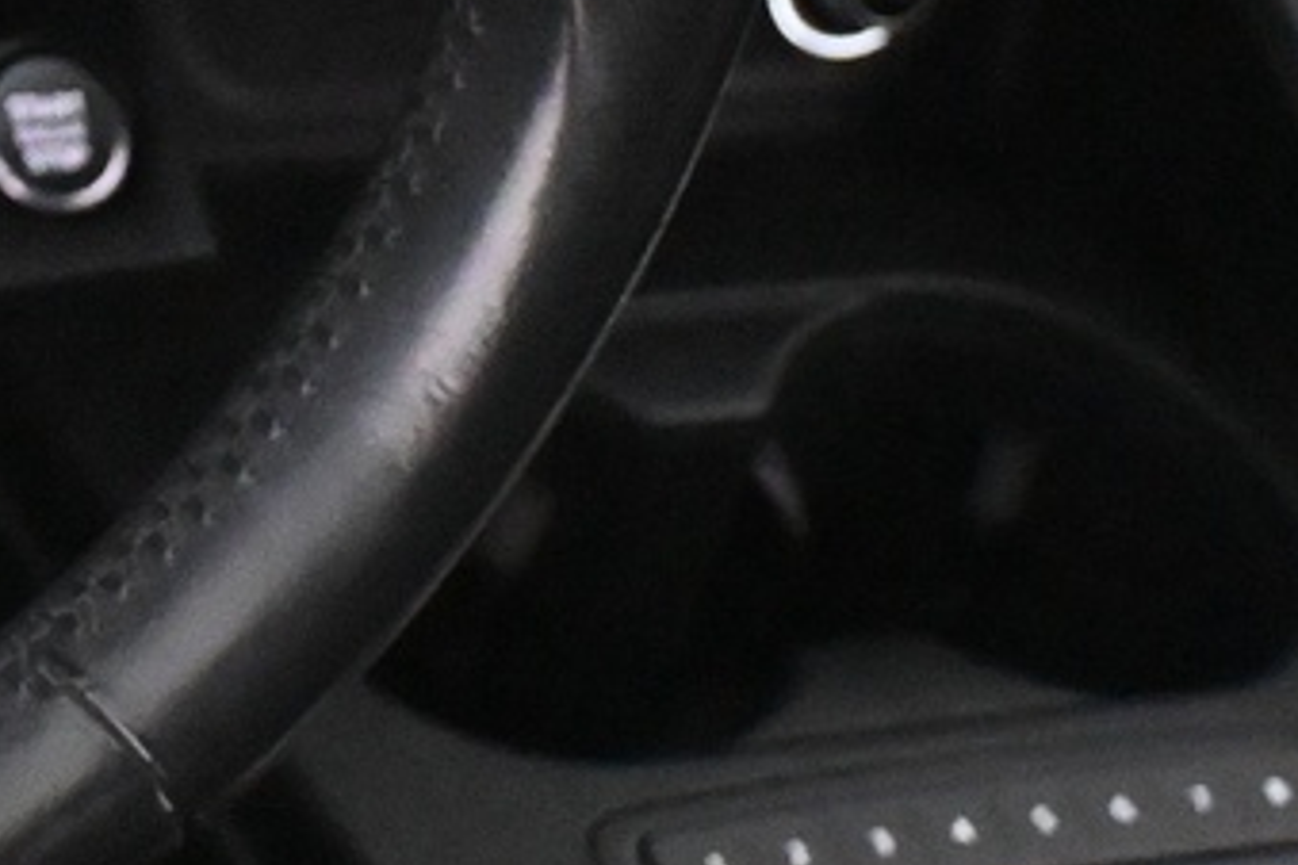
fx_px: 7247
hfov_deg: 9.9
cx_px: -651
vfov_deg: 6.7
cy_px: -566
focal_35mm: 201
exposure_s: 1/60
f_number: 4.5
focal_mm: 28
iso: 10000
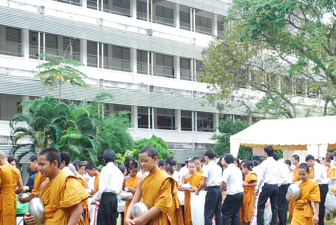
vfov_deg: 20.9
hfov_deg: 30.7
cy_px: 148
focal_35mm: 65
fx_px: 607
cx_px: 220
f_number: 4.5
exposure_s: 1/200
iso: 800
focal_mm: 26
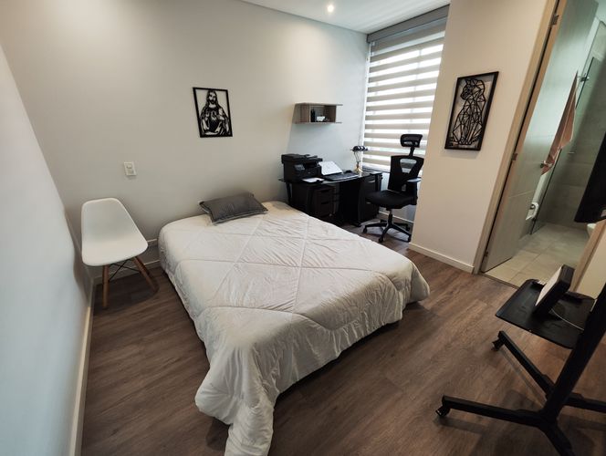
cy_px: 228
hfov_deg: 102.0
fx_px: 245
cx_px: 303
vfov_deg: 85.8
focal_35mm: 14
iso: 165
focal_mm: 2.16
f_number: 2.2
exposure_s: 1/30
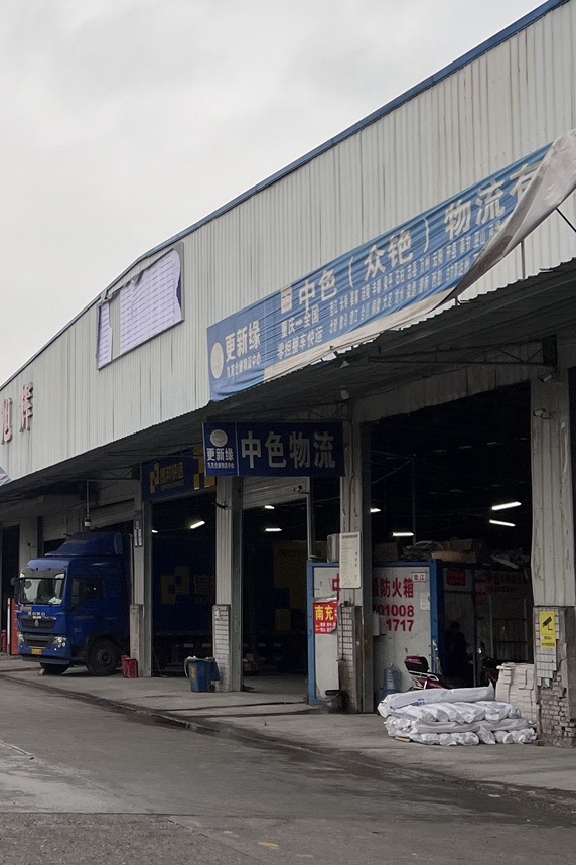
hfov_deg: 20.0
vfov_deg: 31.9
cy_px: 384
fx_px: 1512
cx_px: -141
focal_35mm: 63
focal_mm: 5.7
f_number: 1.5
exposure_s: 1/696
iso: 50
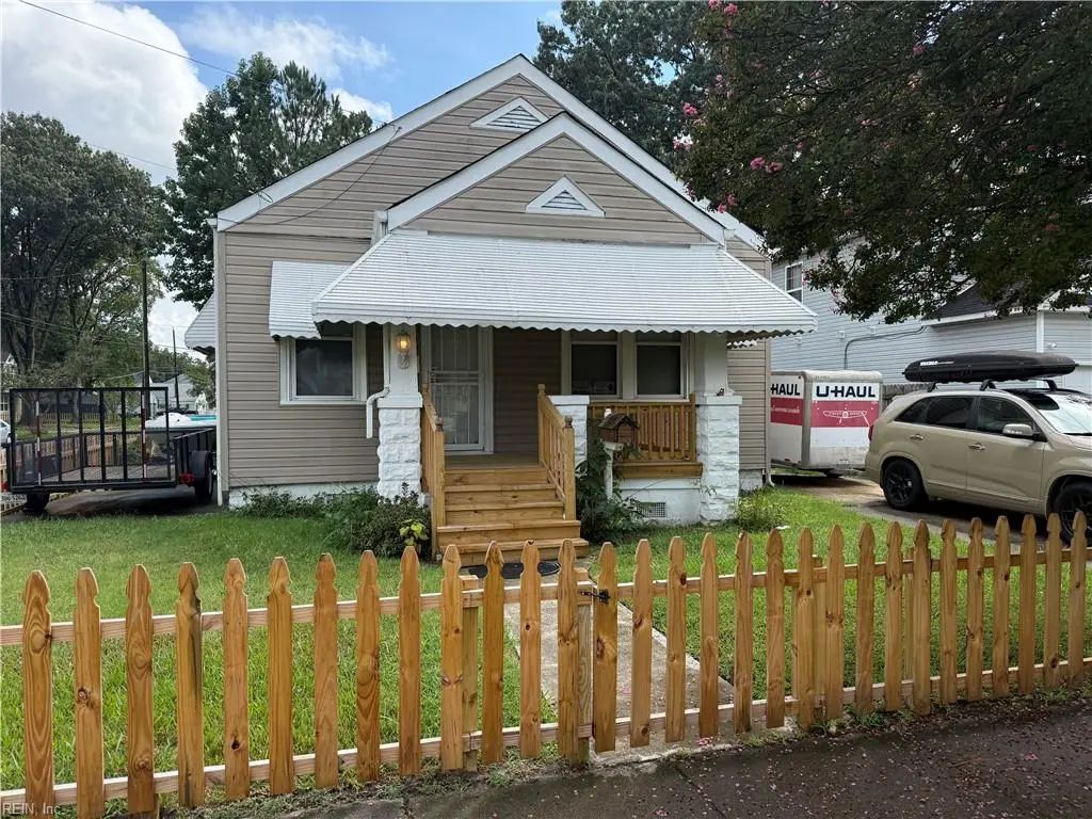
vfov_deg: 56.8
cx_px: 546
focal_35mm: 24
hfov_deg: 71.6
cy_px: 410
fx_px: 757
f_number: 1.78
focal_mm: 6.76
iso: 100
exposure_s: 1/2801
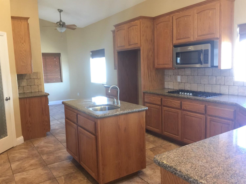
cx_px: 123
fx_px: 206
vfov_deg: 48.2
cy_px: 92
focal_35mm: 29
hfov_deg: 61.7
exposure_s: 1/15
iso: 50
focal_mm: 4.15
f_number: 2.2
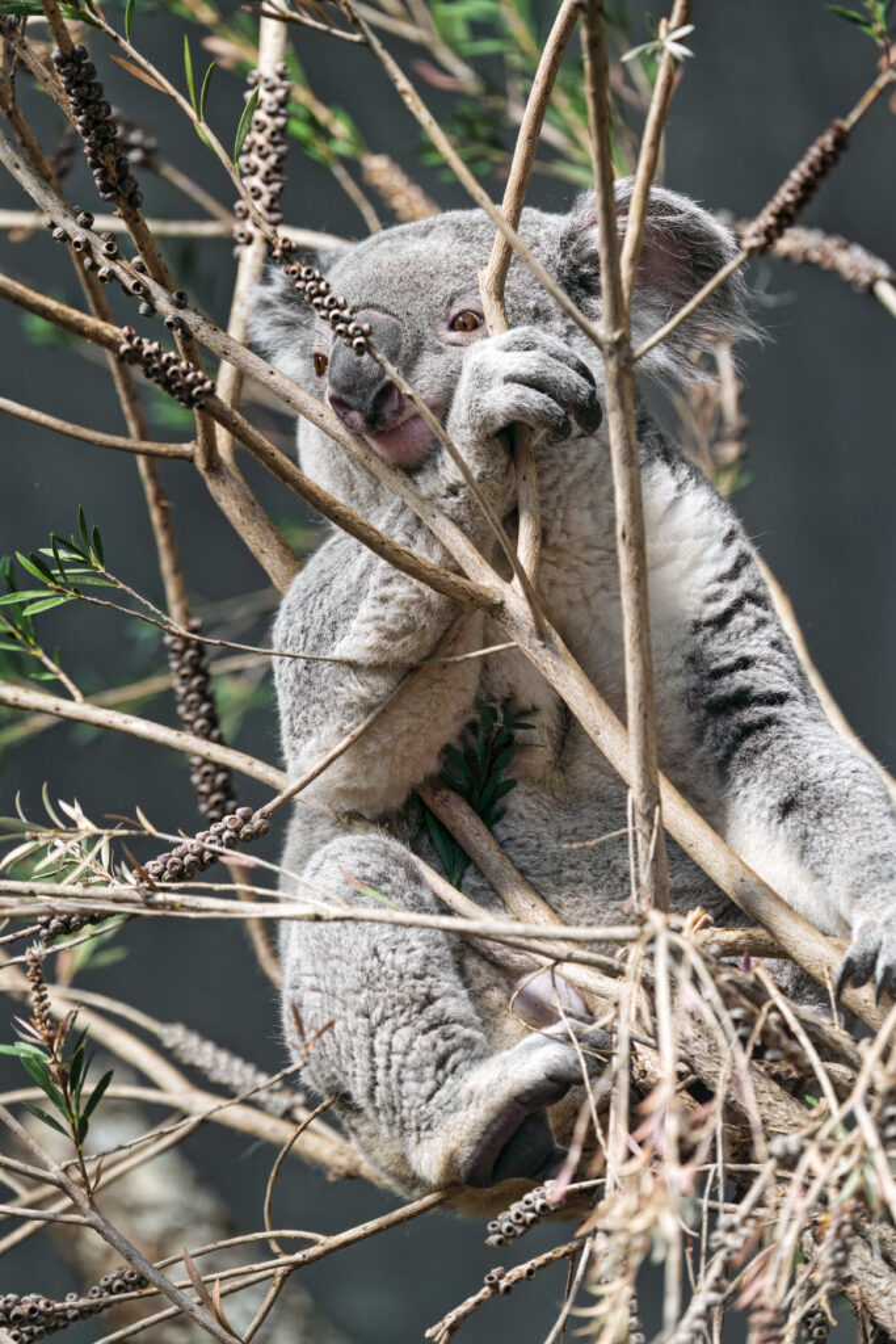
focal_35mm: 260
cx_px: 448
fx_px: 9703
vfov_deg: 7.9
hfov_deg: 5.3
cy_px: 672
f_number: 5
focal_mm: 260
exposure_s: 1/640
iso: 1100
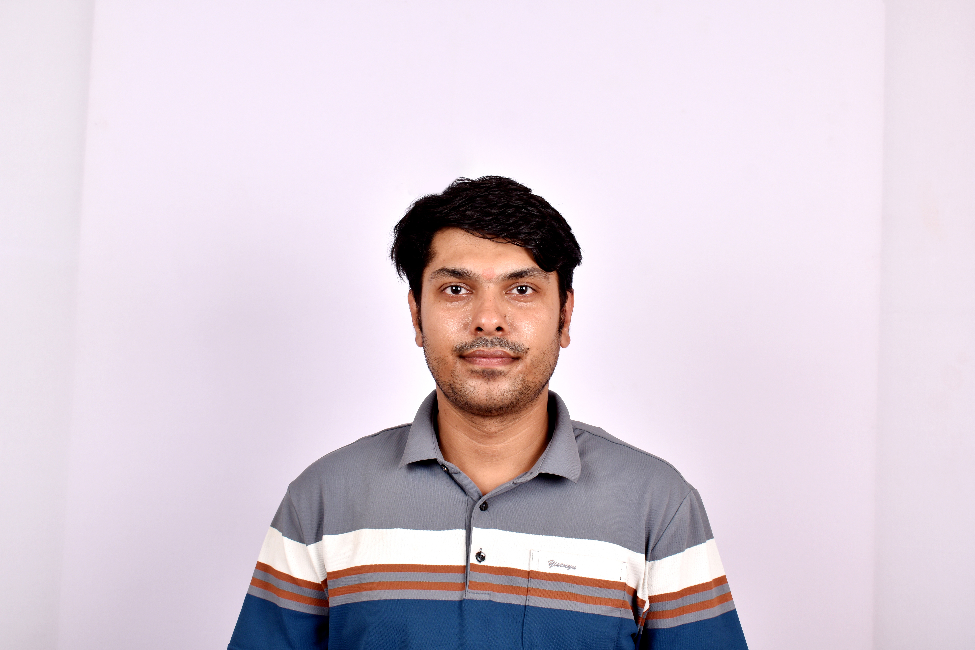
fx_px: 1408
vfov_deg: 26.0
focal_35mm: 52
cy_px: 323
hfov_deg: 38.2
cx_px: 492
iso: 100
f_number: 7.1
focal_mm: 34
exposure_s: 1/160
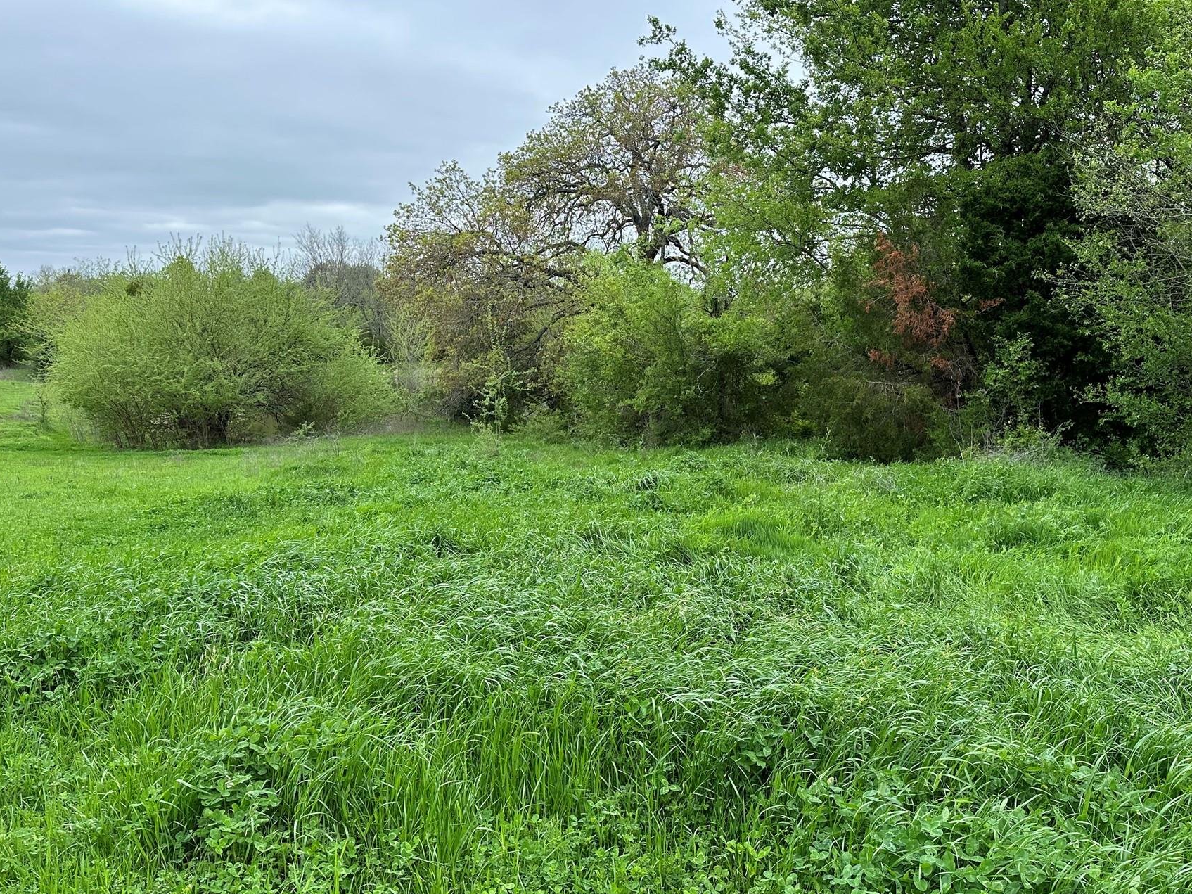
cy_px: 404
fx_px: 999
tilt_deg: -3.9
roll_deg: +0.5
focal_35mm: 29
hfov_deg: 61.5
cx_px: 660
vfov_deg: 48.2
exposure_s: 1/1040
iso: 80
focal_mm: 6.86
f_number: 1.78
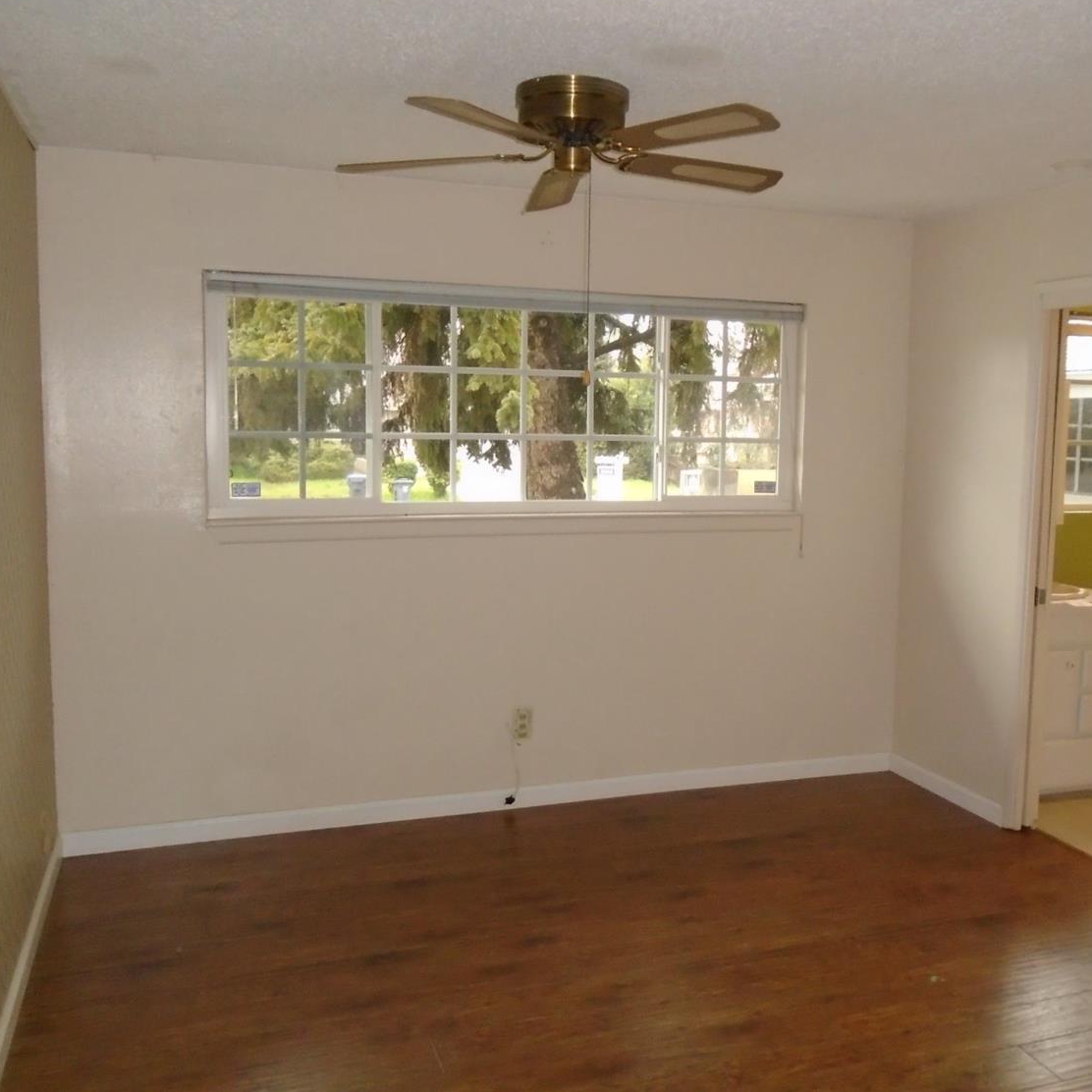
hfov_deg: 52.4
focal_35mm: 31
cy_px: 542
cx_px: 599
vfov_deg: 52.5
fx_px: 1106
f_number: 3.2
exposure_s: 1/30
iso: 400
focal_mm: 4.6
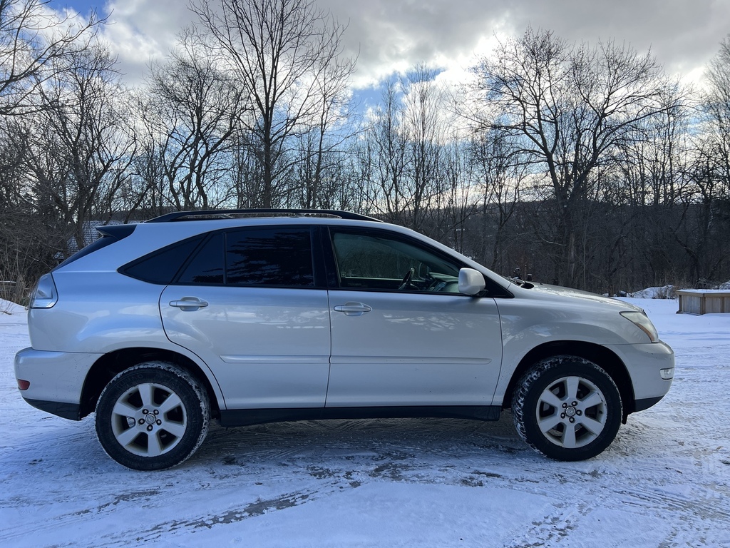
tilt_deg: -3.6
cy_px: 274
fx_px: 548
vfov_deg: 53.1
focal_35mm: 26
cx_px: 365
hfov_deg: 67.3
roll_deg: +1.6
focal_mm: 5.7
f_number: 1.5
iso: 50
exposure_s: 1/2299
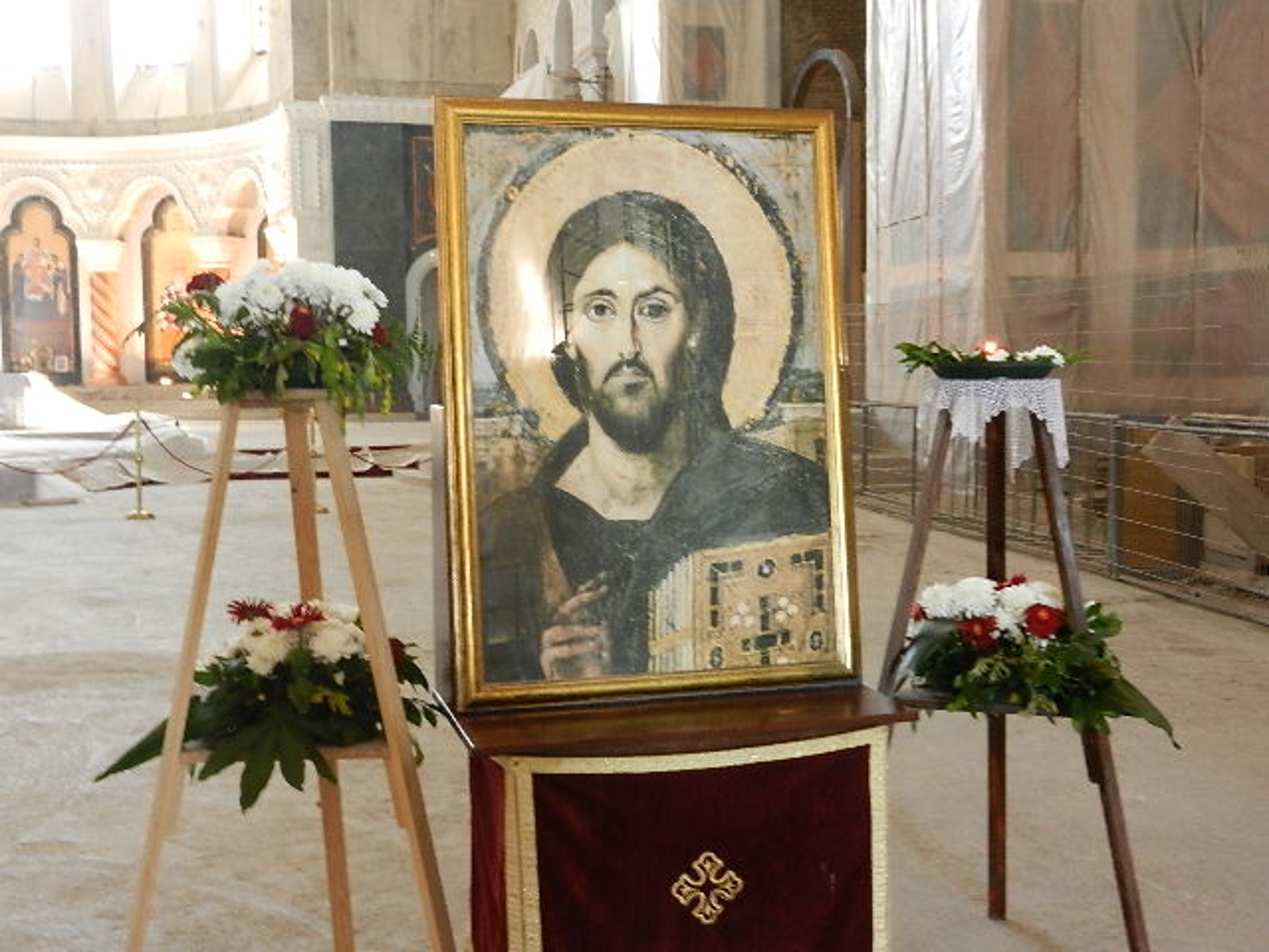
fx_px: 1393
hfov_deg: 49.0
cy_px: 476
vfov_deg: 37.7
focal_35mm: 38
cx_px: 634
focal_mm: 6.9
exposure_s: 1/5
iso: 400
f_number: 4
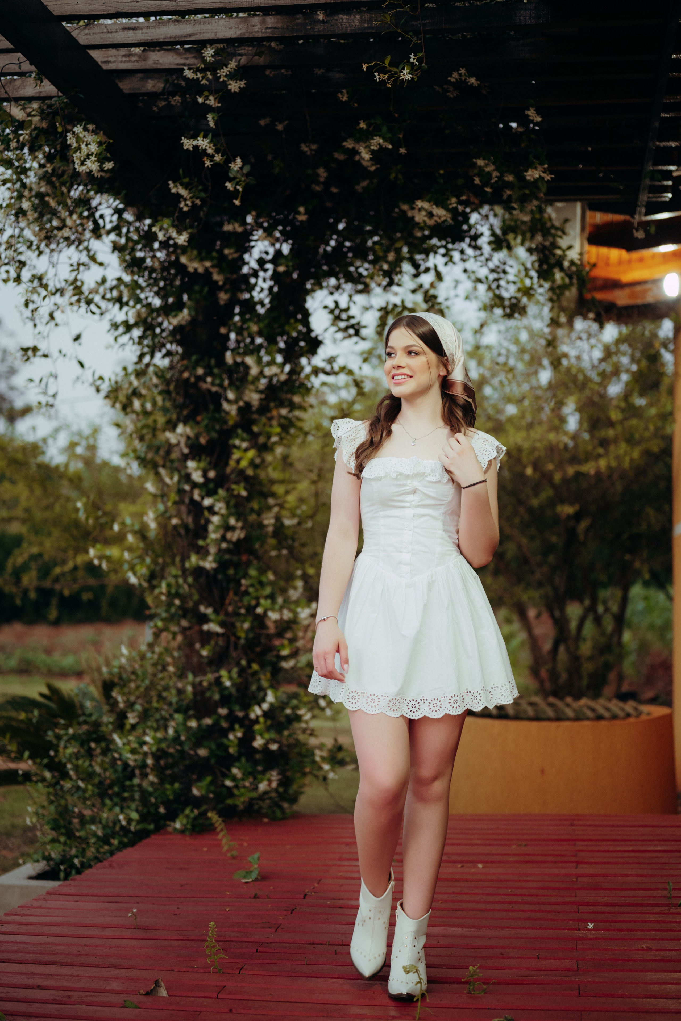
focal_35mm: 50
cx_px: 340
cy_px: 510
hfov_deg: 27.0
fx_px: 1419
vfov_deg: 39.6
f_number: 1.8
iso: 500
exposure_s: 1/100
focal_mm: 50
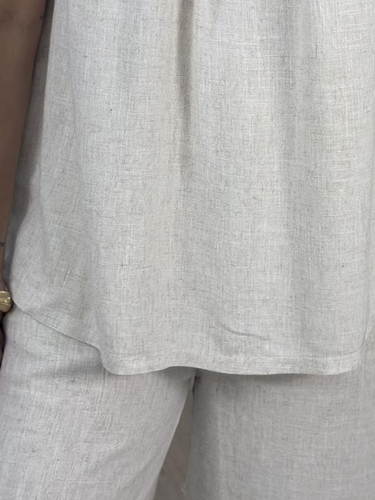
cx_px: 230
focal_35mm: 110
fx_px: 1588
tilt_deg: -35.5
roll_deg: -1.7
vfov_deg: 17.7
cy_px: 104
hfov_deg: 13.5
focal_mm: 6.86
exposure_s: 1/254
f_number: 1.78
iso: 80
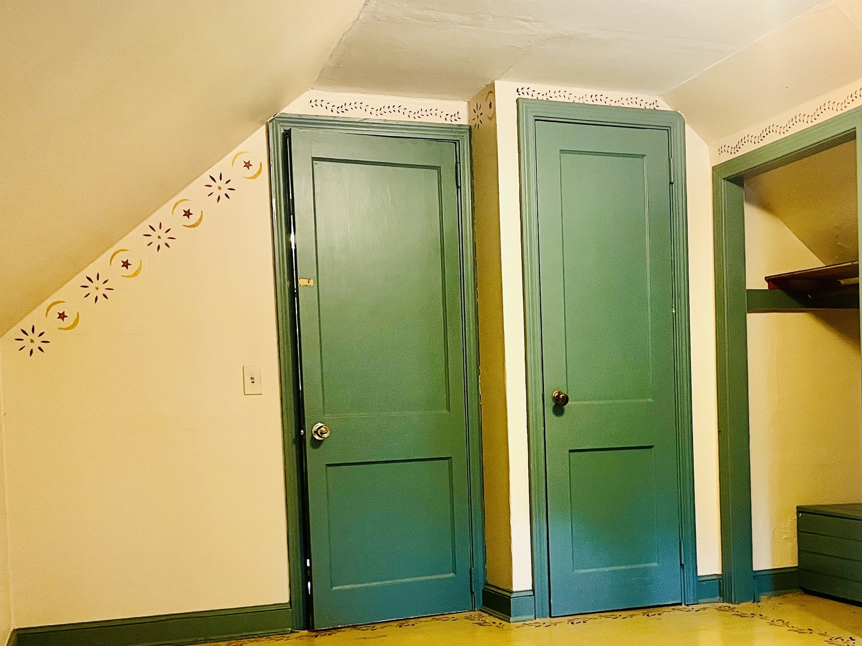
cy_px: 445
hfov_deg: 45.7
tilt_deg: -2.1
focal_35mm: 41
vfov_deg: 34.7
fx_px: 1021
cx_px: 472
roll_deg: +2.5
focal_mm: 5.1
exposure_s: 1/60
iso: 500
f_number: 1.6
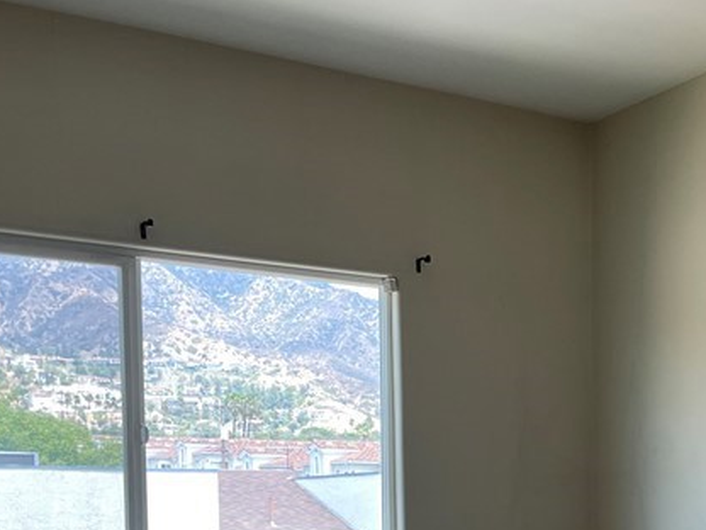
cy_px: 595
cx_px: 630
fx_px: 1305
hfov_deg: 29.1
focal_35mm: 64
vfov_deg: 21.6
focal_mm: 4.2
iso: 32
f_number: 1.6
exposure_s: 1/120
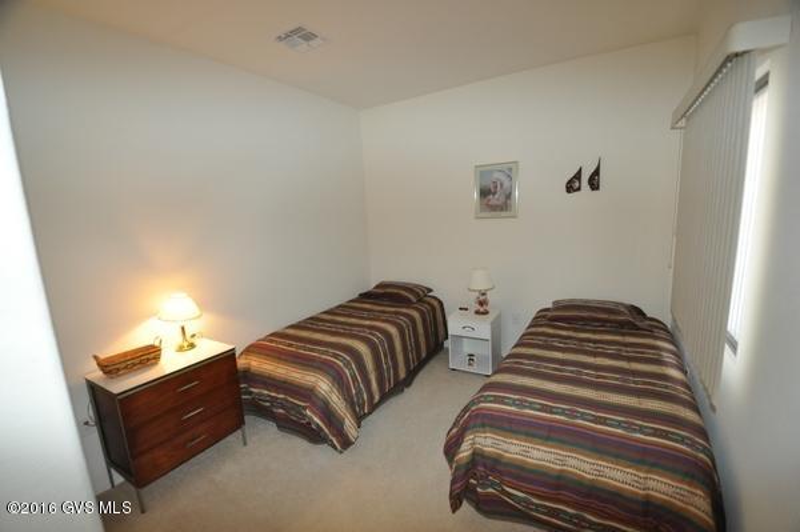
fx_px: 333
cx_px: 400
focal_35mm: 15
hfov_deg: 100.4
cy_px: 266
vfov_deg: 77.2
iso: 800
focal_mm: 10
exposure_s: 1/60
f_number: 4
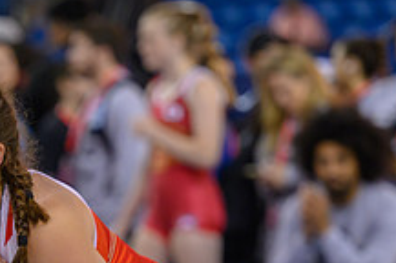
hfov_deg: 5.3
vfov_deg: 3.5
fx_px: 4240
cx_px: -59
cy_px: 306
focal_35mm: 386
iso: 1400
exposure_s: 1/800
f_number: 2.8
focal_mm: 130
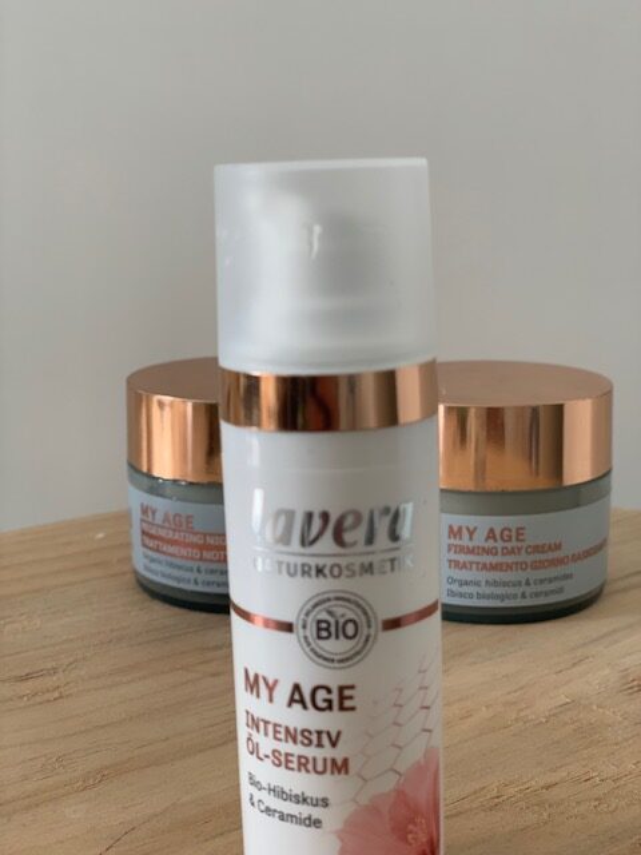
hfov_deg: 28.0
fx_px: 1284
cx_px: 320
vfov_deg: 36.8
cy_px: 428
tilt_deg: -11.2
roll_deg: +0.1
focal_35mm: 52
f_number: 2.4
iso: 32
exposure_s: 1/122
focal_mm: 6
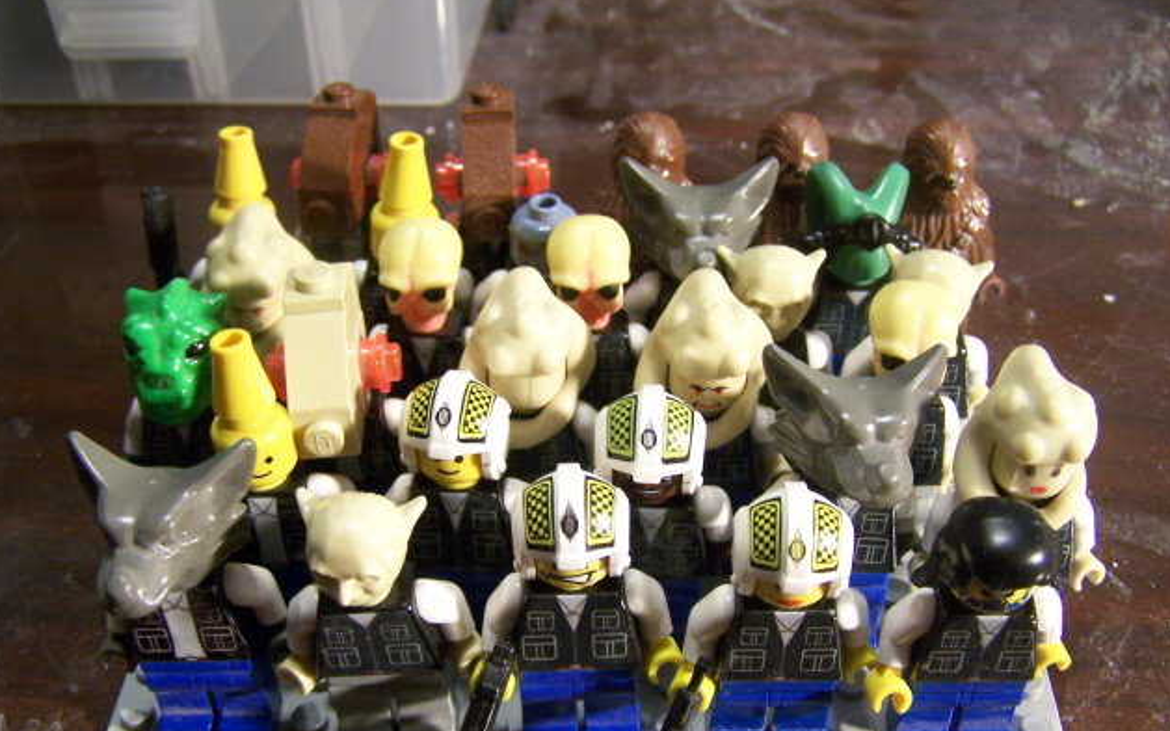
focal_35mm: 41
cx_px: 584
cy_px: 424
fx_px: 1307
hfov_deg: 48.2
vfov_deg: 31.2
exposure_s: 1/10
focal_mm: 6.3
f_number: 2.8
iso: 140
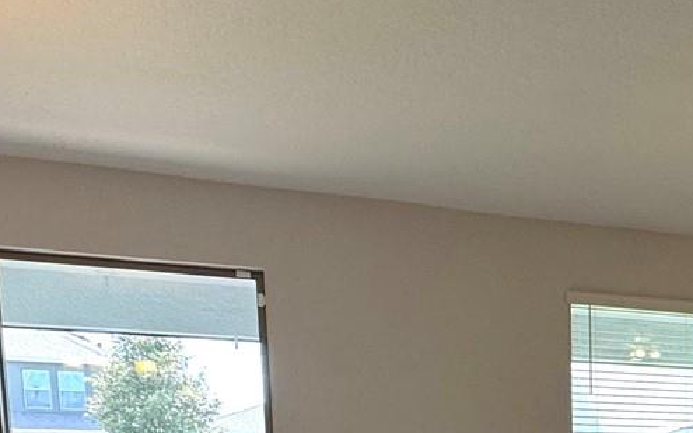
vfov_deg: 23.2
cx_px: 792
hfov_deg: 34.9
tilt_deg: -7.3
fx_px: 906
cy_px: 590
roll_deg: -0.7
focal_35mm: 48
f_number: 2.2
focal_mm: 2.22
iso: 125
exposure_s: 1/120
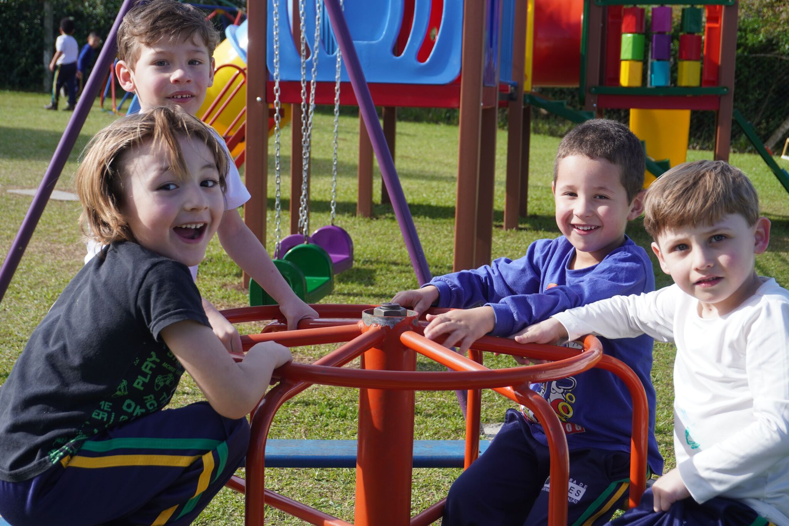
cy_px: 263
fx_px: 1413
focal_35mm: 64
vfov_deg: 21.1
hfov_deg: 31.2
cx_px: 394
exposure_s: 1/160
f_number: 8
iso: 100
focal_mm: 43
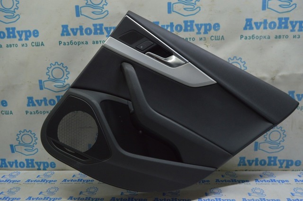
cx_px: 152
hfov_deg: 57.3
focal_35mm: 33
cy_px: 100
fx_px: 277
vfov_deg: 39.9
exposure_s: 1/40
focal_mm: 22
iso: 400
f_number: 5.6
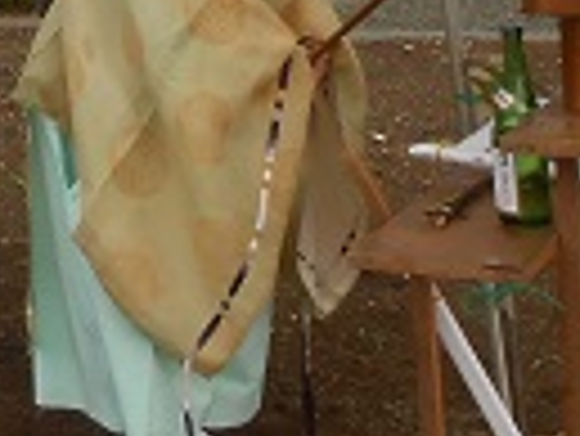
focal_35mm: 101
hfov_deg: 17.2
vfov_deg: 14.2
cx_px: -337
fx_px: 1694
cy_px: -79
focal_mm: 4.6
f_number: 3.5
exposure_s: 1/250
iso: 80
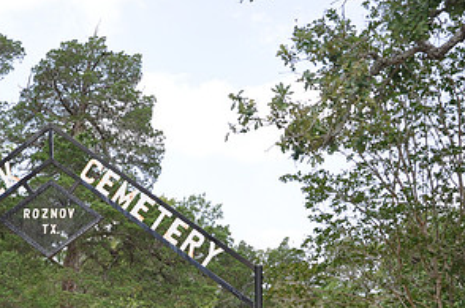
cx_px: 63
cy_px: 263
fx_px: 838
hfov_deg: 29.9
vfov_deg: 20.5
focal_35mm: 65
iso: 200
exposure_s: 1/200
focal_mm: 22
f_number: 6.3
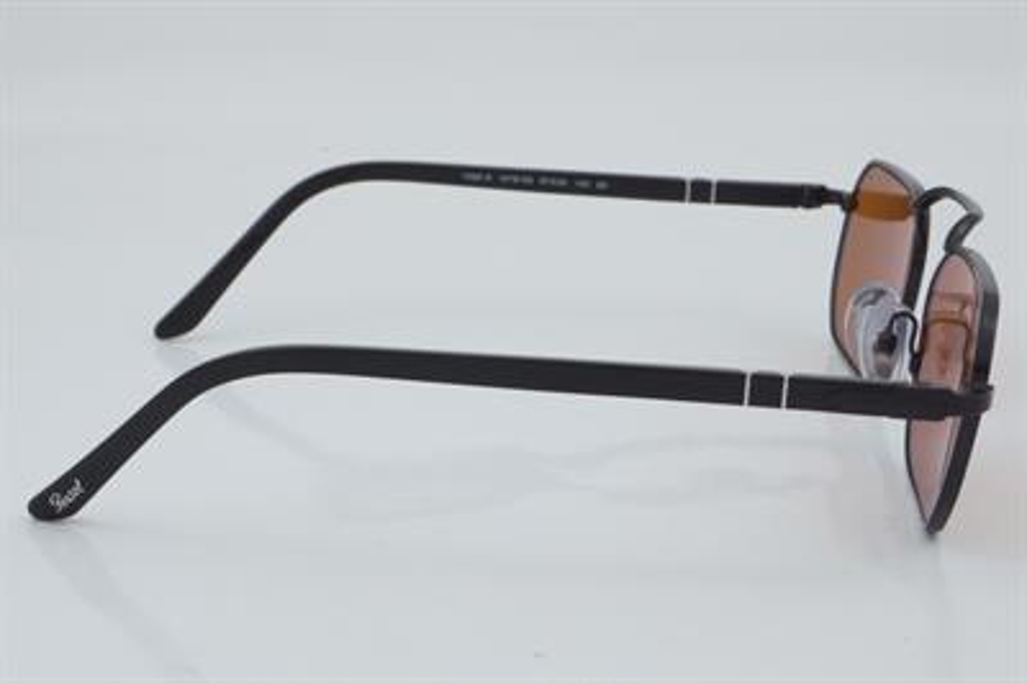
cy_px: 342
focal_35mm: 82
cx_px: 514
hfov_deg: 24.6
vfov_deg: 16.5
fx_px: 2352
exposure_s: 1/4
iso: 100
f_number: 29
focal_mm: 55
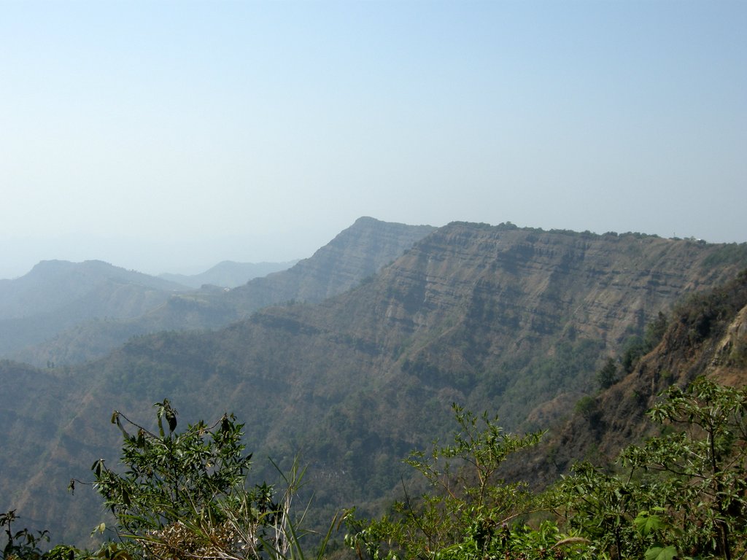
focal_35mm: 40
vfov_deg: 36.0
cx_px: 374
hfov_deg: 46.8
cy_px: 280
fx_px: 863
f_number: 5.7
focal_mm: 8.5
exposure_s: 1/272
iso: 64
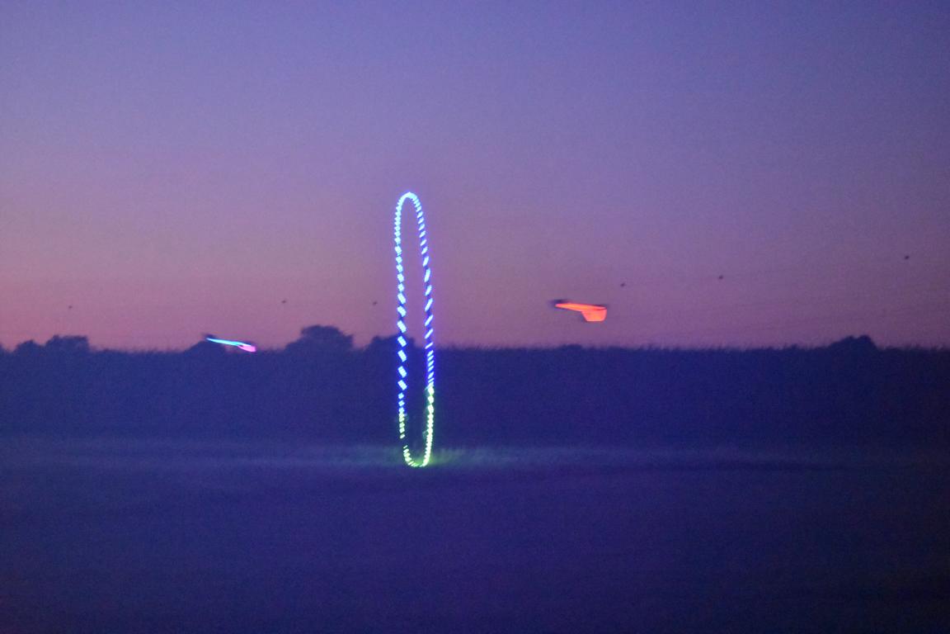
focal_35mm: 105
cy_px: 317
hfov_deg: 19.5
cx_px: 475
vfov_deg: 13.0
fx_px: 2771
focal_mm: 70
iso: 12800
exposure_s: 1/50
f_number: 4
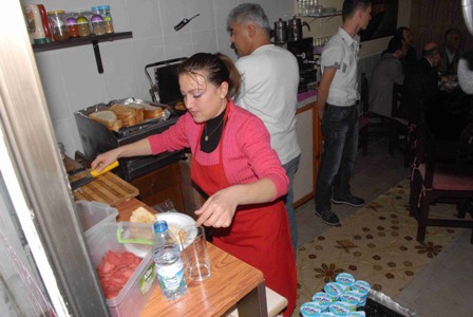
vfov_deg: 48.1
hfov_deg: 67.3
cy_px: 158
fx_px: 355
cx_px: 236
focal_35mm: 27
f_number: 11
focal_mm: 18
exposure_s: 1/250
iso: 1000
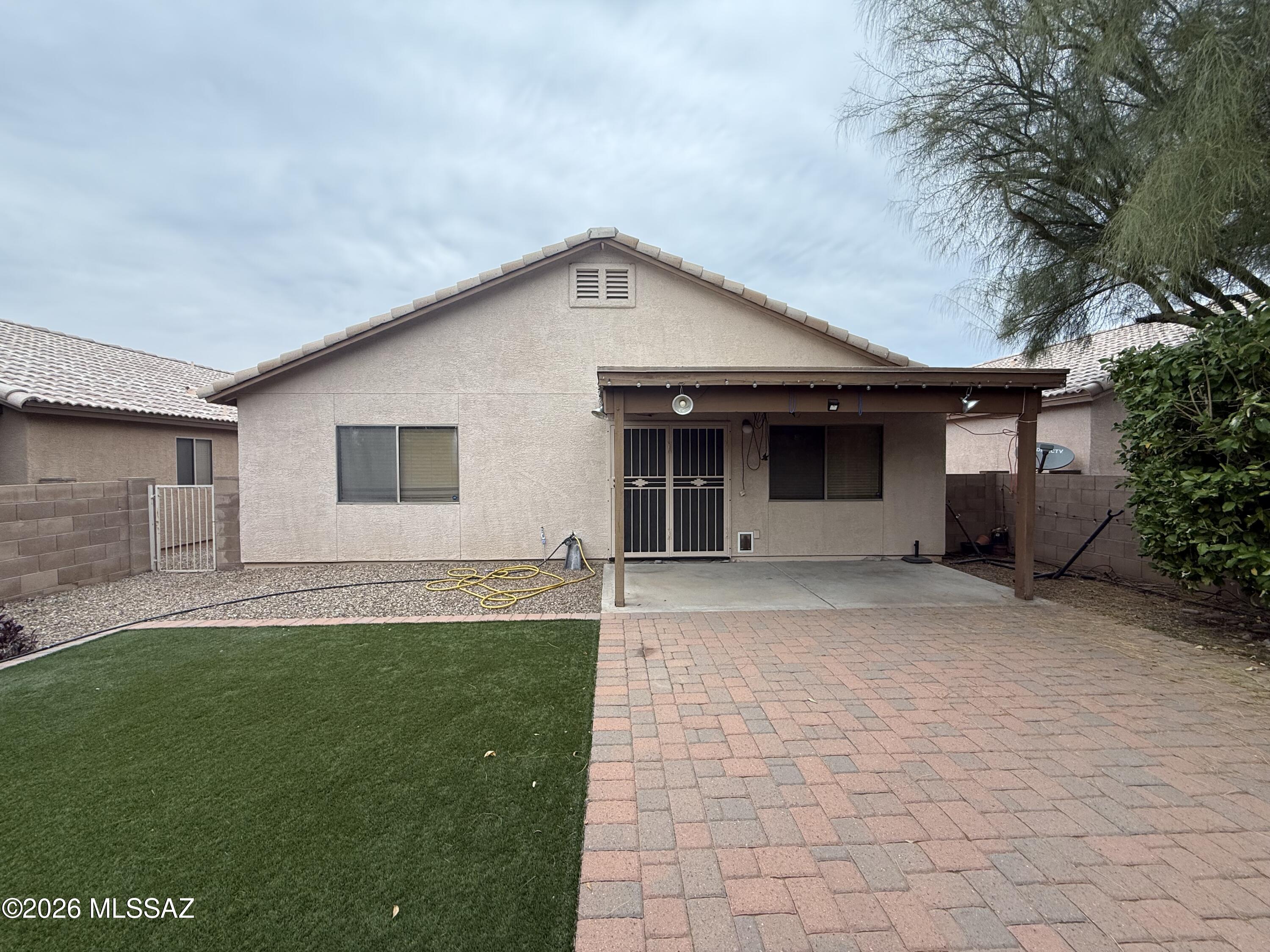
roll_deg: +0.6
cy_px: 476
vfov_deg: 85.7
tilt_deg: +0.7
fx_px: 514
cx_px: 635
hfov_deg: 102.1
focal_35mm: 14
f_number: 2.2
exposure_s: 1/319
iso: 64
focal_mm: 2.22
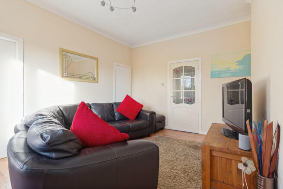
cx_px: 142
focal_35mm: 16
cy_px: 94
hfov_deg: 95.0
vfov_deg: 72.1
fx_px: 130
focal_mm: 11
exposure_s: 1/100
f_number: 5.6
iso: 800
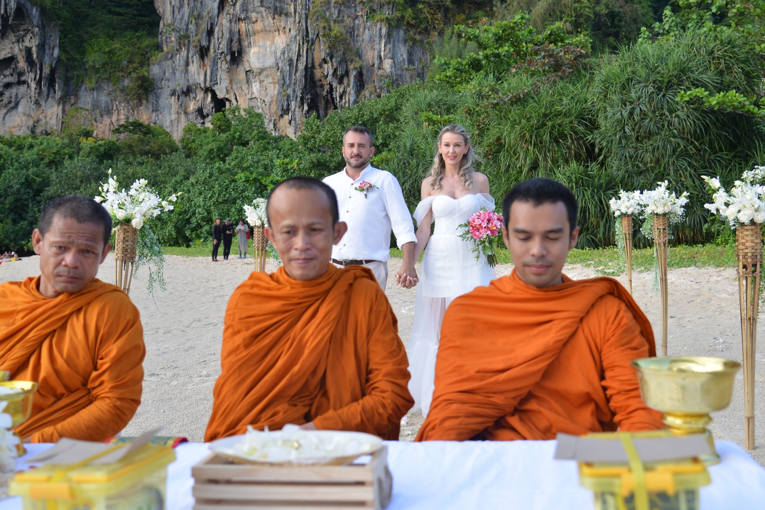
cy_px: 207
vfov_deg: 34.9
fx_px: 807
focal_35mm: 38
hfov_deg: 50.7
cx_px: 382
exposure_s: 1/160
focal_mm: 30
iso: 100
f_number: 4
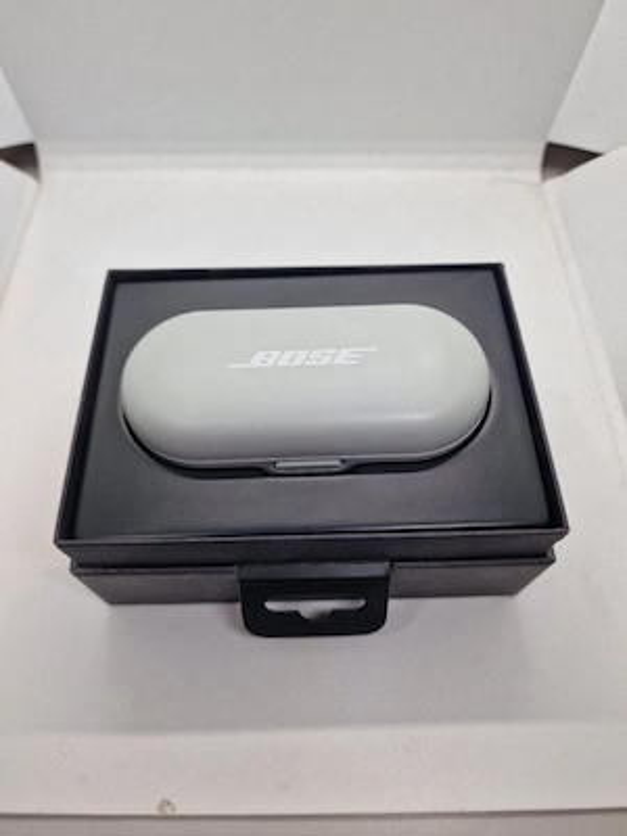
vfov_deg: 73.9
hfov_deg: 58.9
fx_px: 555
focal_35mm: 23
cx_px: 314
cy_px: 418
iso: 50
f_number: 1.8
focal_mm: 6.4
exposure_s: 1/182
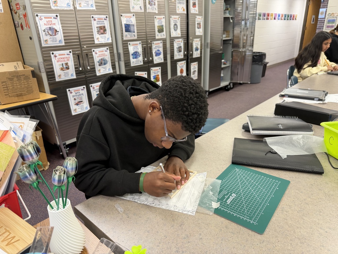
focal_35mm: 24
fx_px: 234
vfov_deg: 56.8
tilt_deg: -22.8
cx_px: 169
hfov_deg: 71.6
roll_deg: +2.7
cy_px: 127
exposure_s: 1/60
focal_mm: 6.76
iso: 125
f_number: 1.78
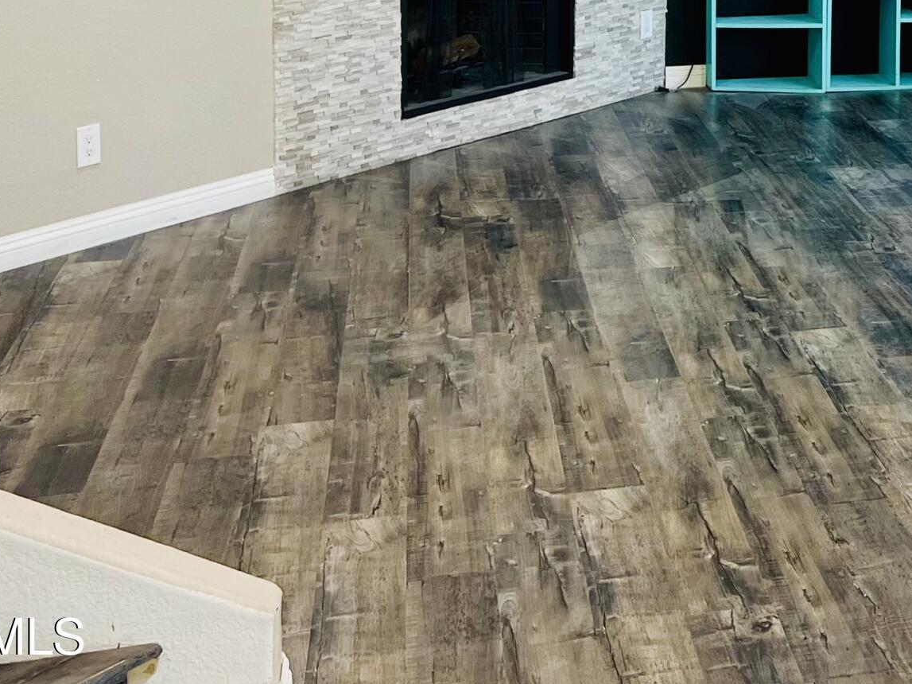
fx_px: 1791
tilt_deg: -3.7
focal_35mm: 68
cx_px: 977
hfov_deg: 26.5
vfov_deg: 20.0
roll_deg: -0.8
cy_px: -176
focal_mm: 5.7
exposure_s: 1/120
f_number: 1.5
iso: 80
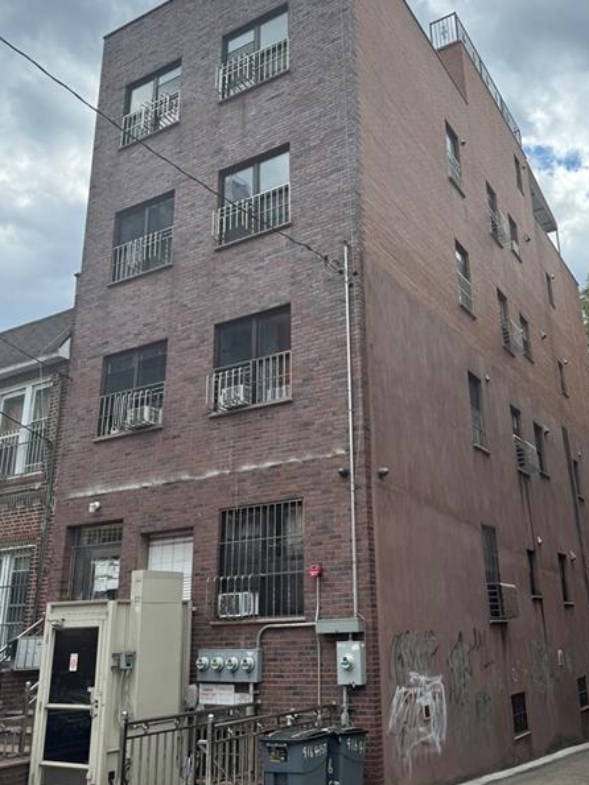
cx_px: 354
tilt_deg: +20.1
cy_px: 377
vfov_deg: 58.3
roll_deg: +2.4
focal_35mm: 31
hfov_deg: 45.2
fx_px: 704
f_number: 1.78
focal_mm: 6.76
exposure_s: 1/1524
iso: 80
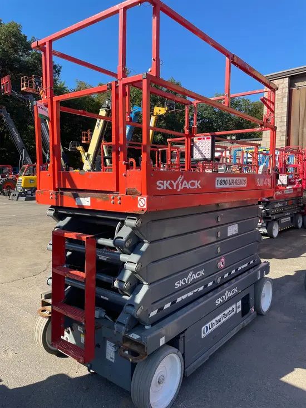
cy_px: 204
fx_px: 306
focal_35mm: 26
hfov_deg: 53.1
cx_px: 153
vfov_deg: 67.3
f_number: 1.6
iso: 50
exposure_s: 1/1916
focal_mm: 4.2
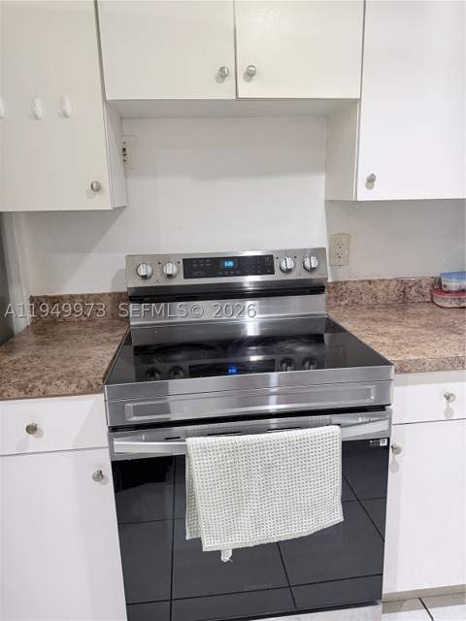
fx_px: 431
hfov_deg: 56.8
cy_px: 310
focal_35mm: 24
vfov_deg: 71.6
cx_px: 233
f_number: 1.78
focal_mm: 6.76
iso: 400
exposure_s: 1/60
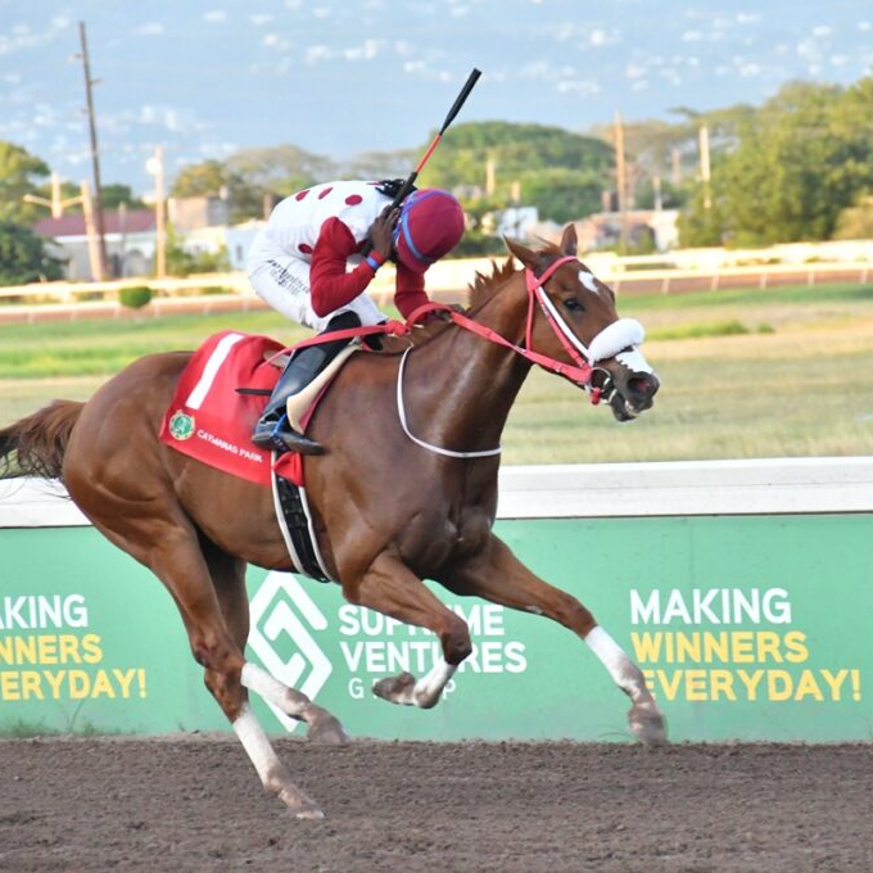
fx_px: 8217
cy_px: 436
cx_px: 496
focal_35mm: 288
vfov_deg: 6.1
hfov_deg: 6.1
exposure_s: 1/1000
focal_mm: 150
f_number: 5.6
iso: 6400
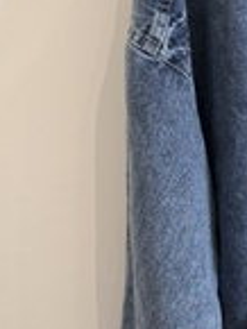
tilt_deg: -8.0
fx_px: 836
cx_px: 412
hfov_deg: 15.1
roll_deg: -1.1
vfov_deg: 22.1
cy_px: 108
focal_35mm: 88
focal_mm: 6.76
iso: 160
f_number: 1.78
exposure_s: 1/121
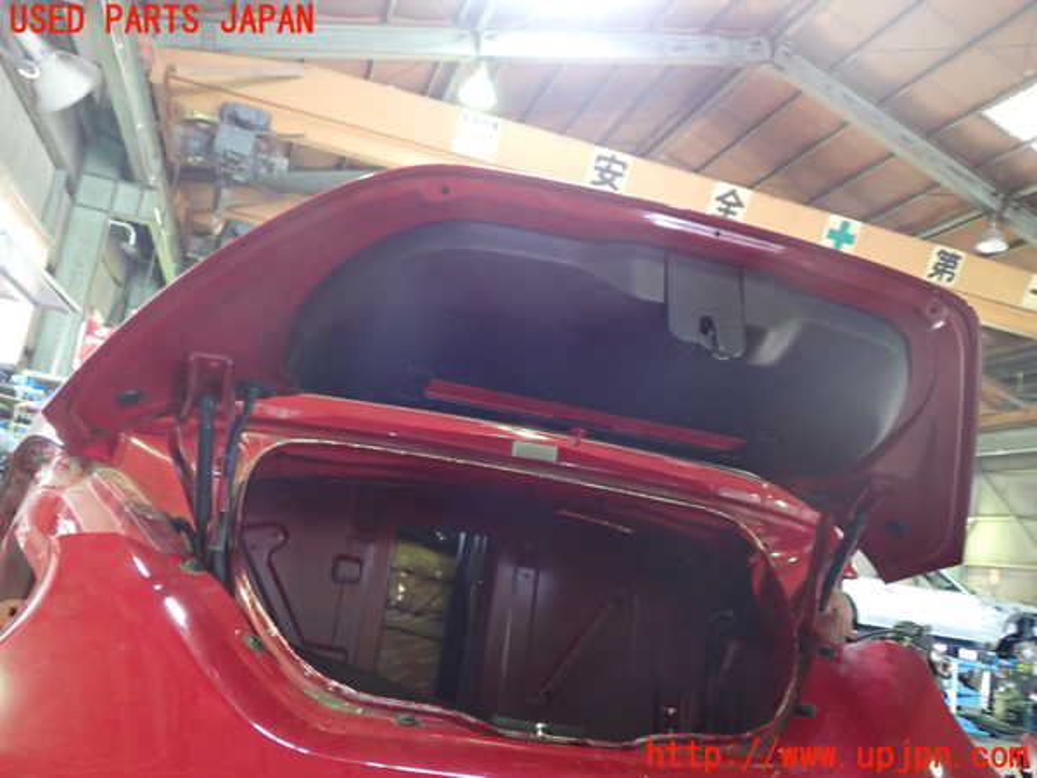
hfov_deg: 60.0
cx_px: 518
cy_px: 389
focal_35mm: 30
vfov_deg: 46.8
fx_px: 899
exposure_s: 1/30
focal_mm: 5.4
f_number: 2.3
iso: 640
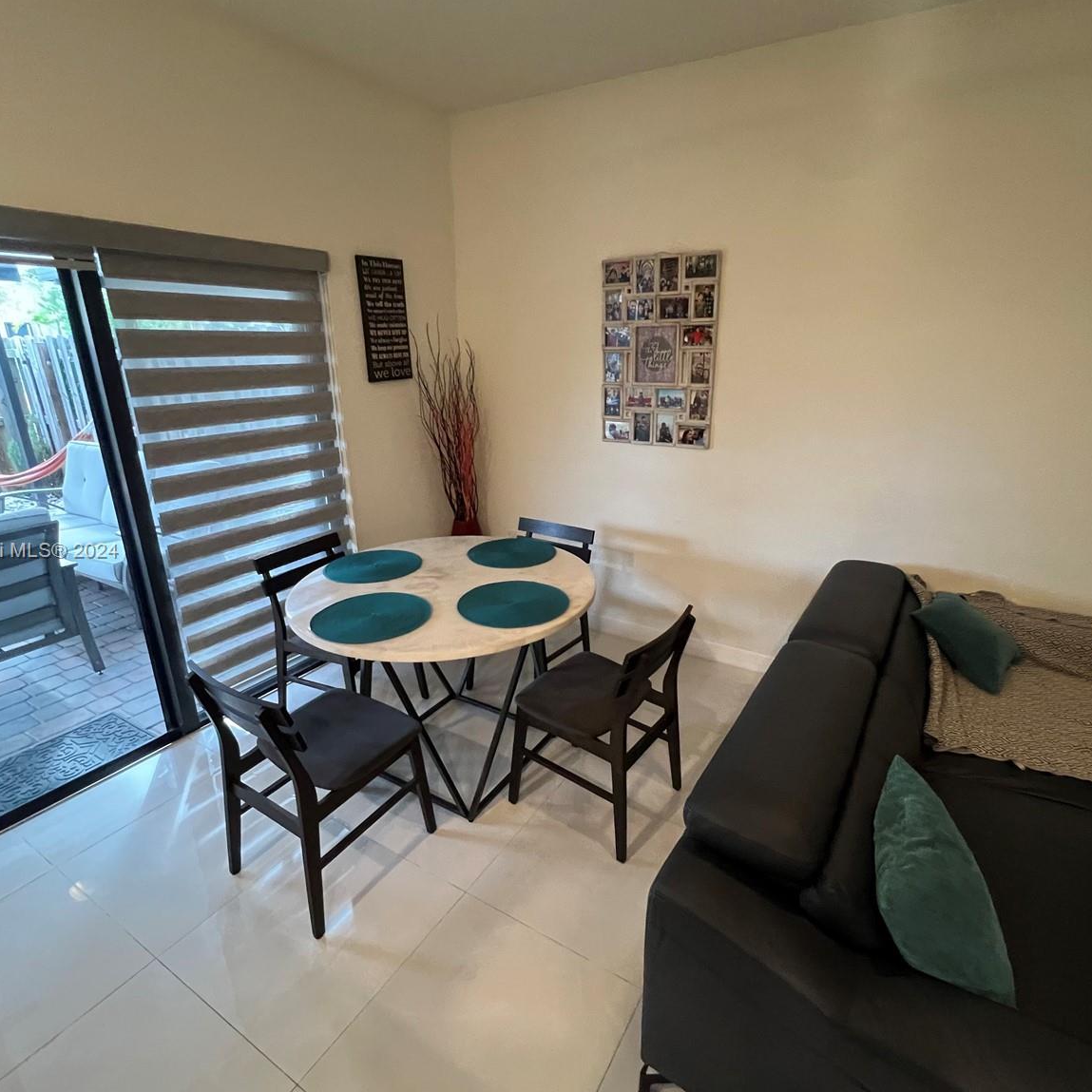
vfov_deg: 87.4
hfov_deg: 87.4
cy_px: 552
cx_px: 574
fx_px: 571
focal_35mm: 16
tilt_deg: -18.2
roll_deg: +0.5
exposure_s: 1/60
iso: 640
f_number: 1.8
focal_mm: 1.57
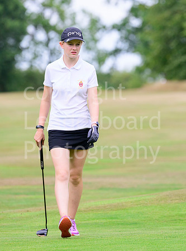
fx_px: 3788
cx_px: 103
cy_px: 94
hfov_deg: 2.8
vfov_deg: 3.8
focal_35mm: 524
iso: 1000
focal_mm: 290
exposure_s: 1/1250
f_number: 5.6
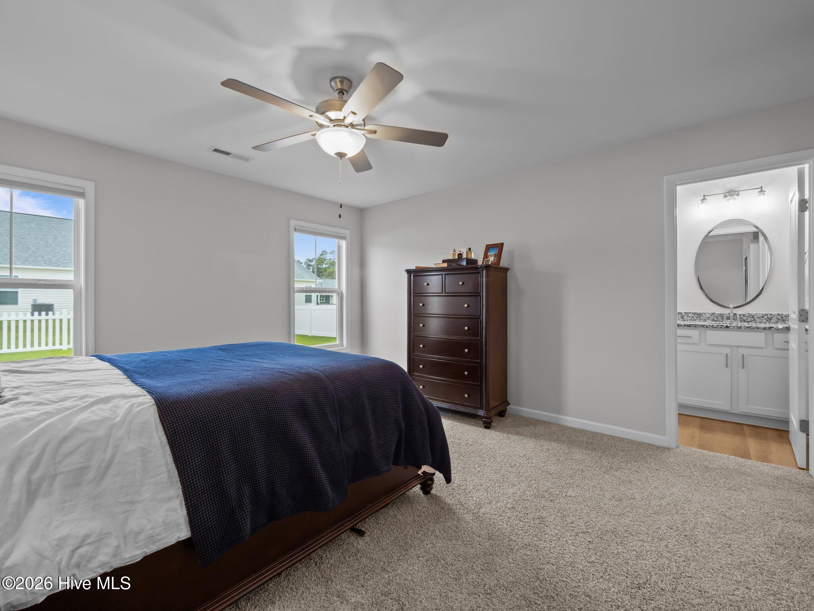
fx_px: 329
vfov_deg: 85.7
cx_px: 407
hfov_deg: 102.1
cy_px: 306
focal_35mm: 14
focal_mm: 7
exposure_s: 1/2
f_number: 6.3
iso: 200
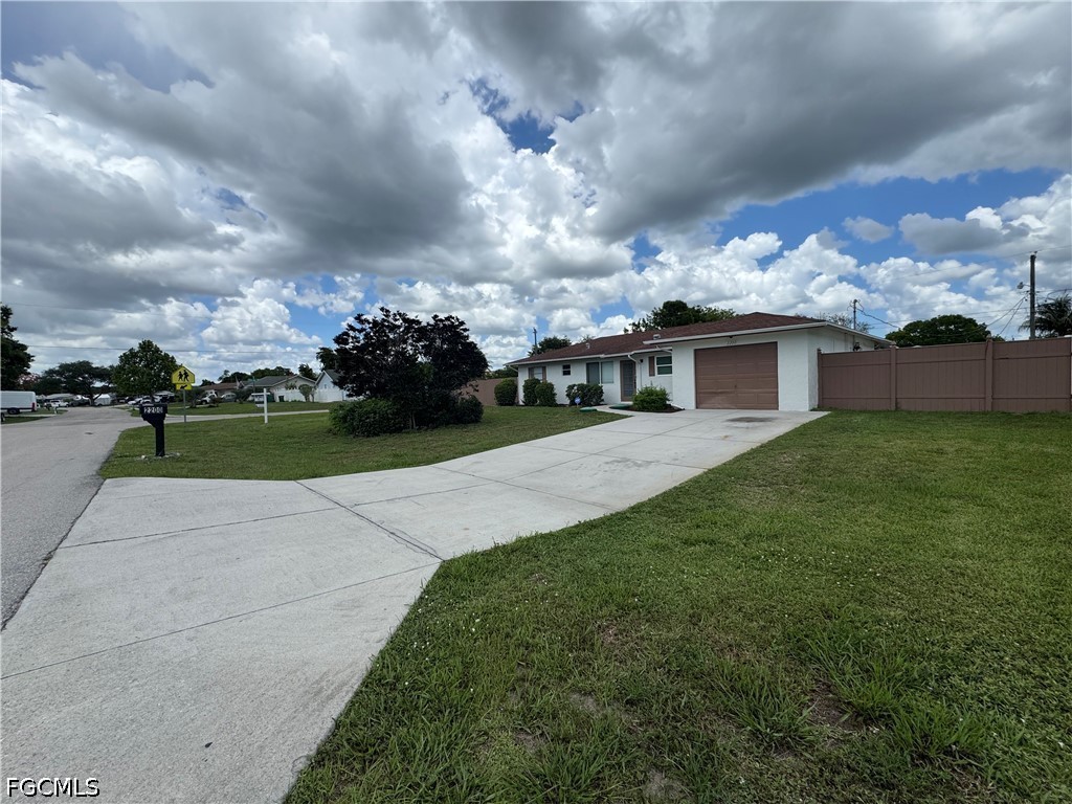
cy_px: 402
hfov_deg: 102.1
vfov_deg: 85.7
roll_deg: +1.6
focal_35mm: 14
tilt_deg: -2.7
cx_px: 536
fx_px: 434
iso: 50
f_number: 2.2
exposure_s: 1/2770
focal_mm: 2.22
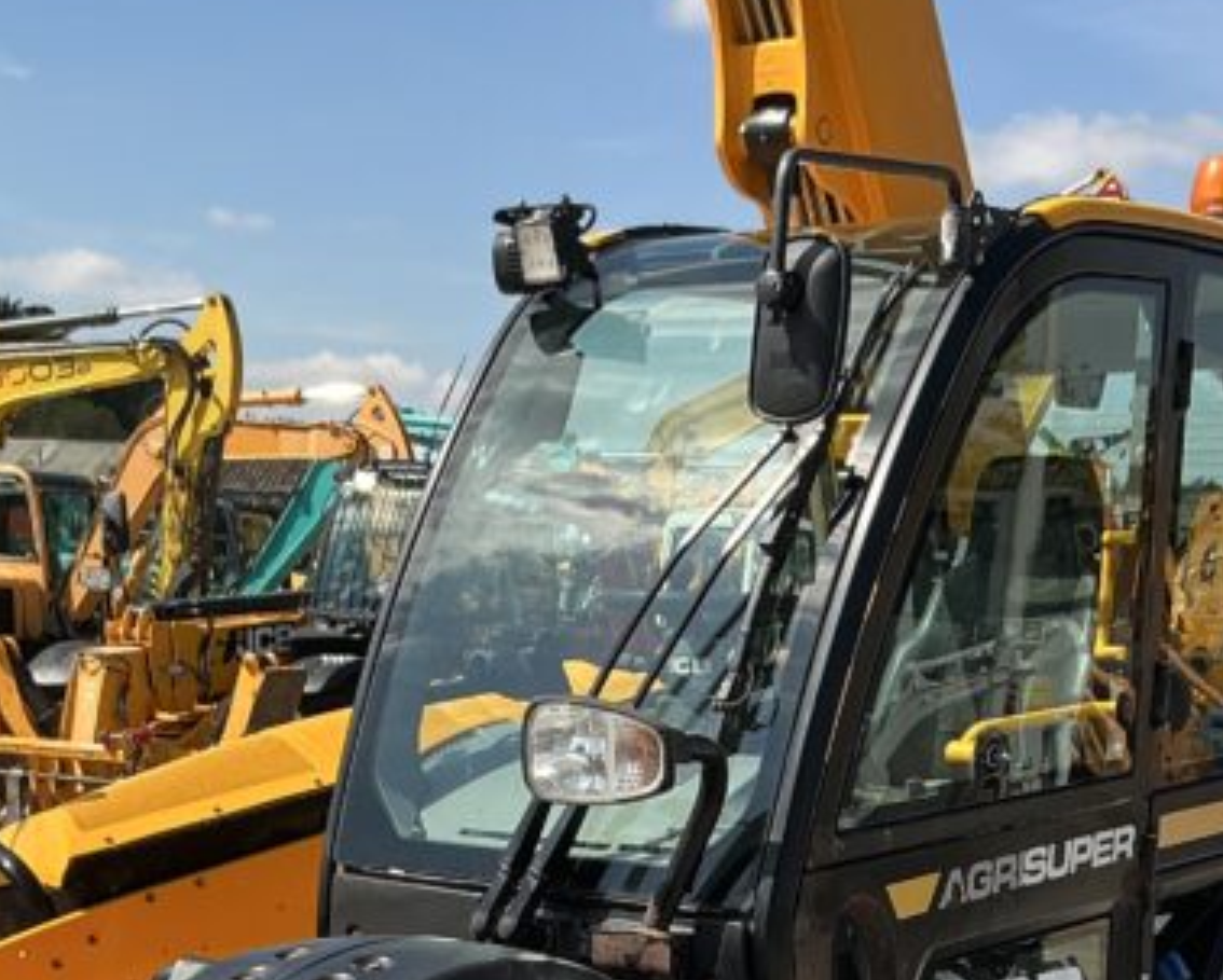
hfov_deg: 25.7
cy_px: 1093
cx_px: 612
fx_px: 2681
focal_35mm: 74
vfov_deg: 19.8
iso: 25
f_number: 1.8
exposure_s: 1/1534
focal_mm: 3
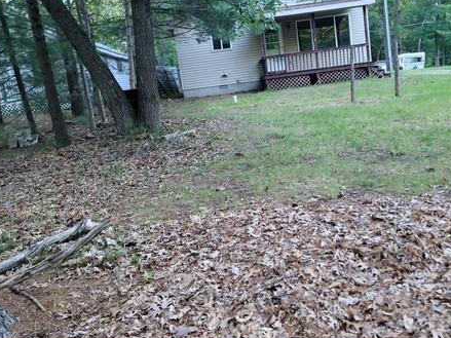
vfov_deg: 40.5
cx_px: 249
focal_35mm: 35
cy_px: 136
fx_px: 456
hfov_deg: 52.5
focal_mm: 6.7
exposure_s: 1/60
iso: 125
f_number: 1.8
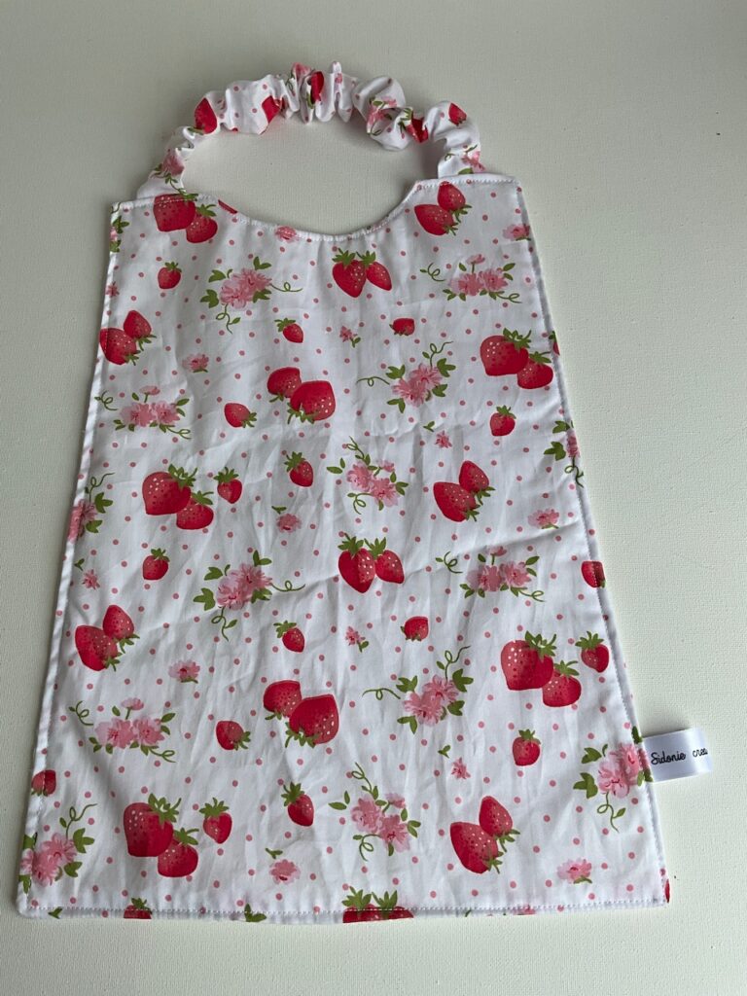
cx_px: 374
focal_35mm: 29
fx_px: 834
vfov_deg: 61.7
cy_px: 498
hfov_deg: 48.2
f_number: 1.8
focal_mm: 3
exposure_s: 1/465
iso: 25
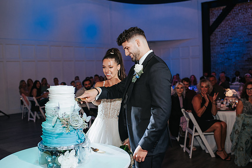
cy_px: 84
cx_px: 126
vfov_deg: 35.7
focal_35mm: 37
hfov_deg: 51.5
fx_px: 261
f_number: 2.8
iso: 1000
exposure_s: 1/200
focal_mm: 35
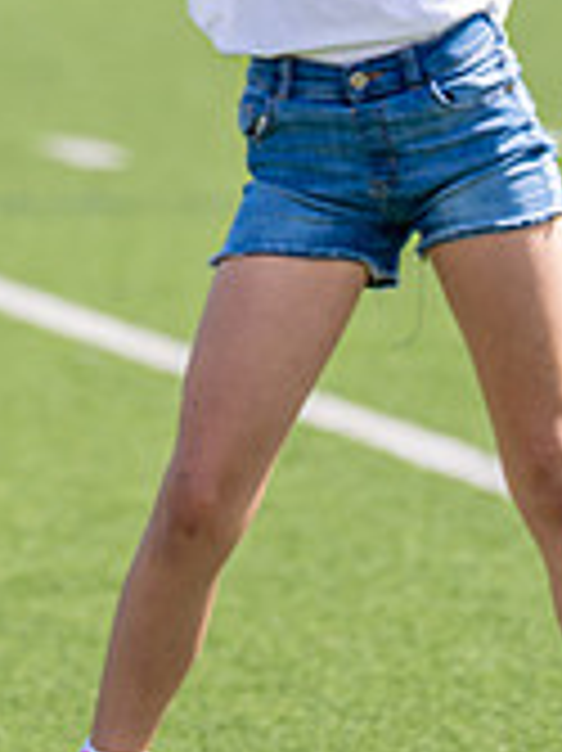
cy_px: -196
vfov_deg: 3.6
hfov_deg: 2.7
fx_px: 11899
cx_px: -375
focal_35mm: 549
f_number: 2.8
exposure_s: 1/4000
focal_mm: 133
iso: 250
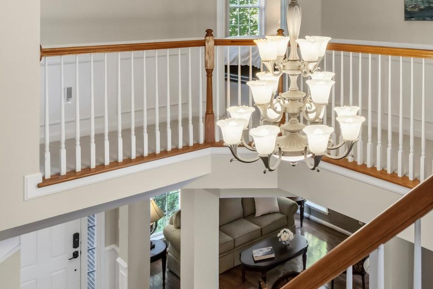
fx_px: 469
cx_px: 367
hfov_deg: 46.0
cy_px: 4
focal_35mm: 39
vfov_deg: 31.7
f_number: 5.6
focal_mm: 16
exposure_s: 1/1600
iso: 800
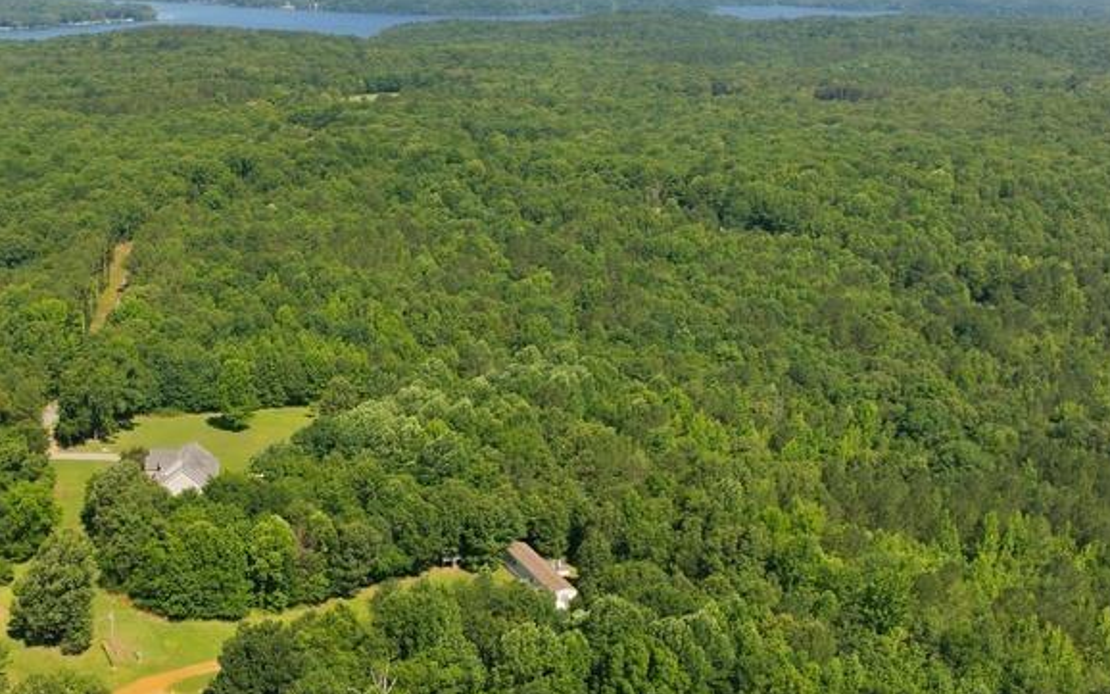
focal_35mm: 47
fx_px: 1422
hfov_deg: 41.2
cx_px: 255
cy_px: 436
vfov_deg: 27.3
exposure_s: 1/160
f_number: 9
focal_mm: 12.3
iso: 100
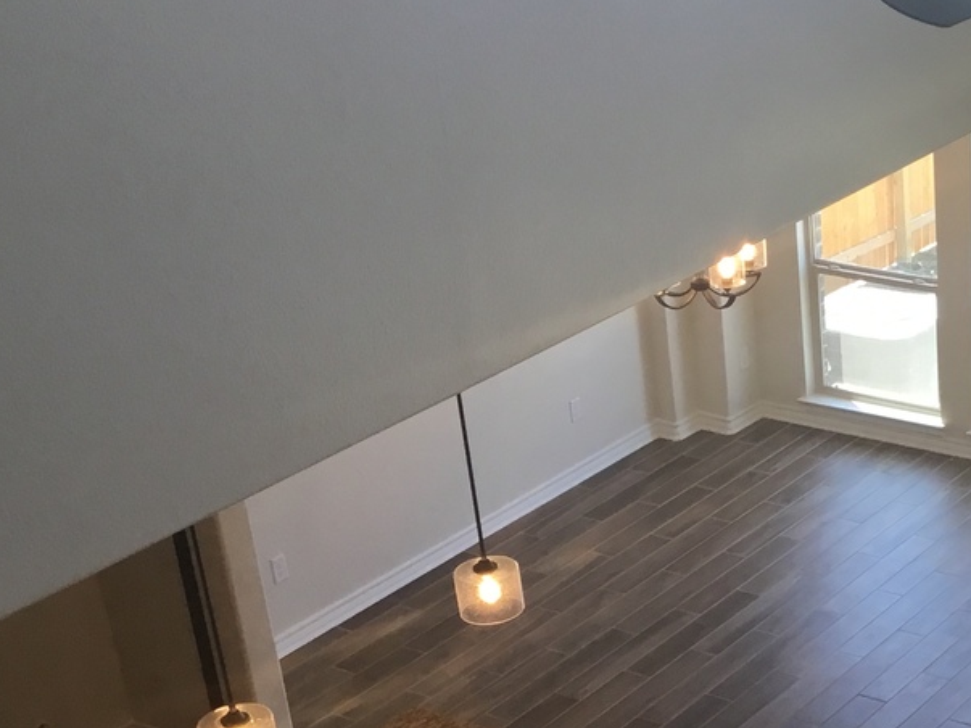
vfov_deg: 19.6
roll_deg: +1.2
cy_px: 612
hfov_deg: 25.4
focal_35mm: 74
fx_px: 2075
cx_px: 908
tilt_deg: -28.1
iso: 25
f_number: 2.4
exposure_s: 1/40
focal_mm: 3.3
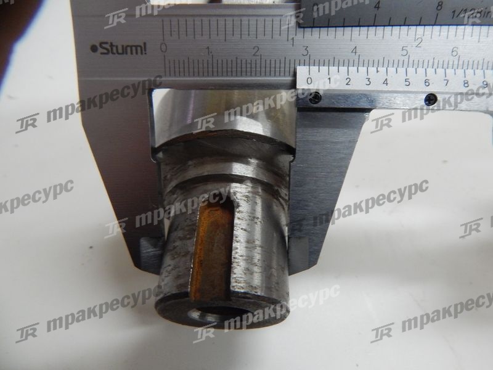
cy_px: 185
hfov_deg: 76.4
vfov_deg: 61.1
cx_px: 246
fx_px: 313
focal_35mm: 22
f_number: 3
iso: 360
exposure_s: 1/30
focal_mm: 4
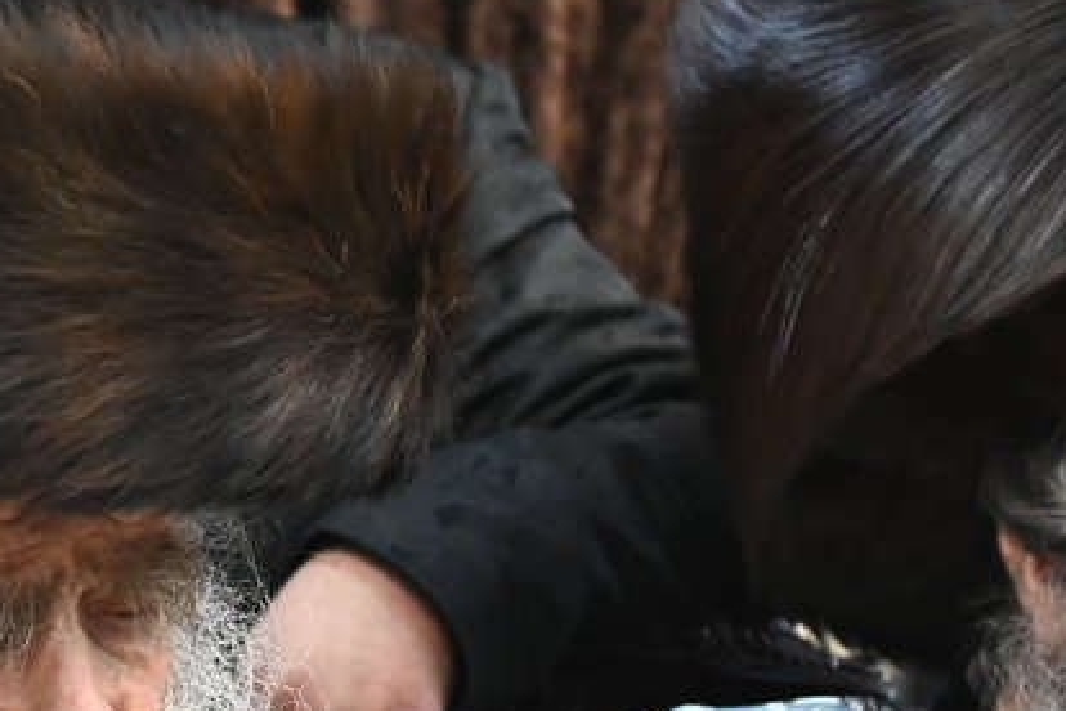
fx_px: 4204
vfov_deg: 9.6
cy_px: 630
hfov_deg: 14.4
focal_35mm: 142
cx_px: 257
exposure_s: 1/200
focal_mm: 42
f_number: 3.5
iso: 2000
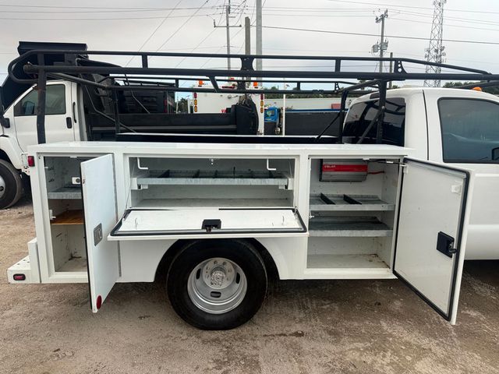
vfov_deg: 56.8
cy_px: 187
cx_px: 250
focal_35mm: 24
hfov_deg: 71.6
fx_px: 346
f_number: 1.78
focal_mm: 6.76
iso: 80
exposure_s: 1/3021
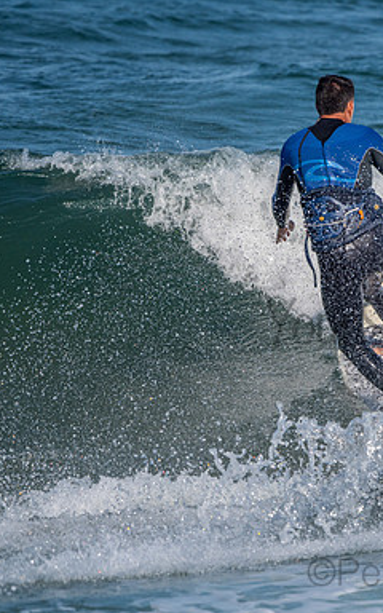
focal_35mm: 477
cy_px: 307
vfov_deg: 4.4
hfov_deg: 2.8
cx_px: 431
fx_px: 7966
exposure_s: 1/4000
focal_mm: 310
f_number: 5.6
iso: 250
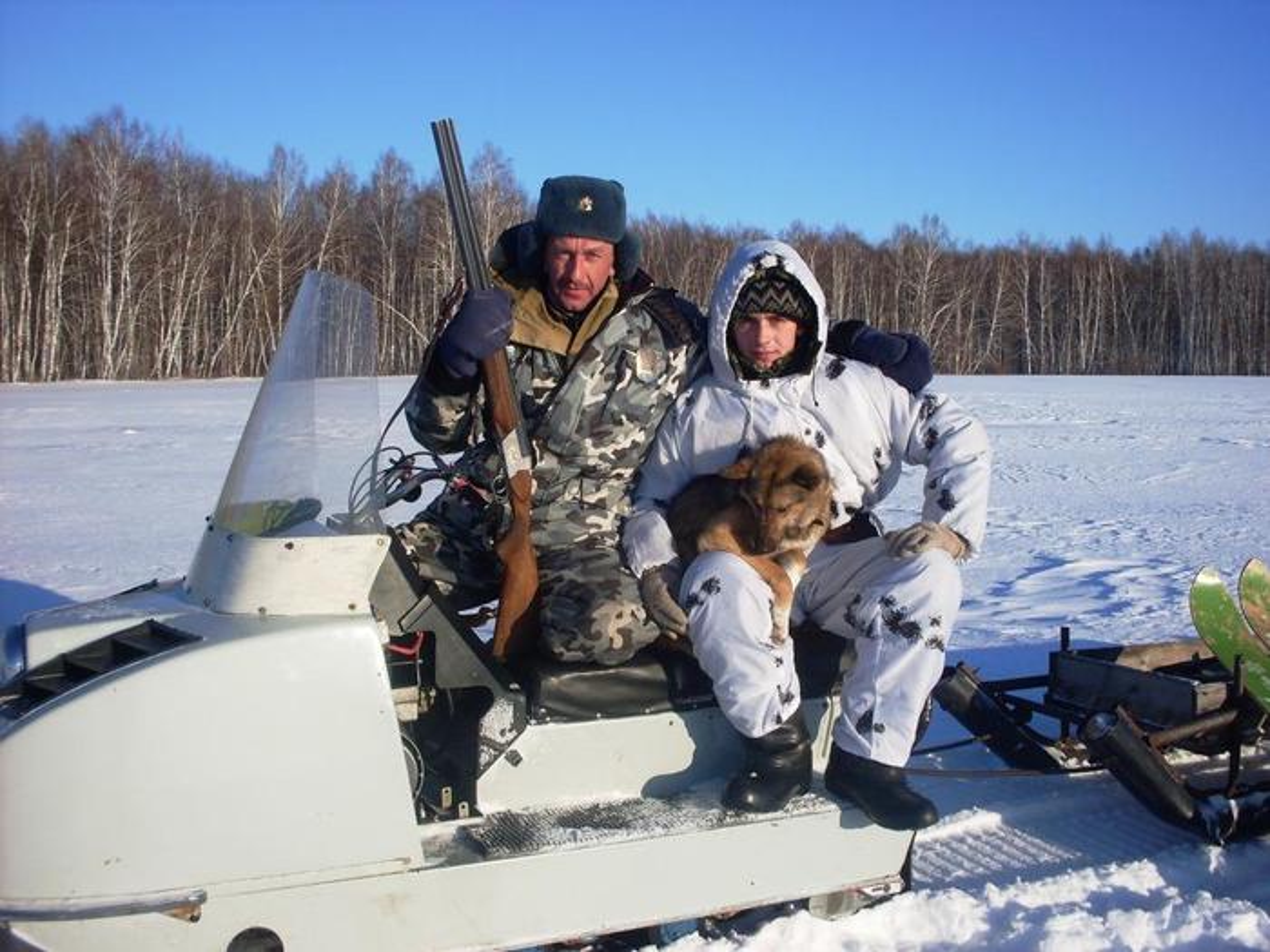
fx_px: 1394
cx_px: 635
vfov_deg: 37.7
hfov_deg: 49.0
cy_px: 476
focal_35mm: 38
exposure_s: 1/250
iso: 80
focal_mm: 6.3
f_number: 8.4
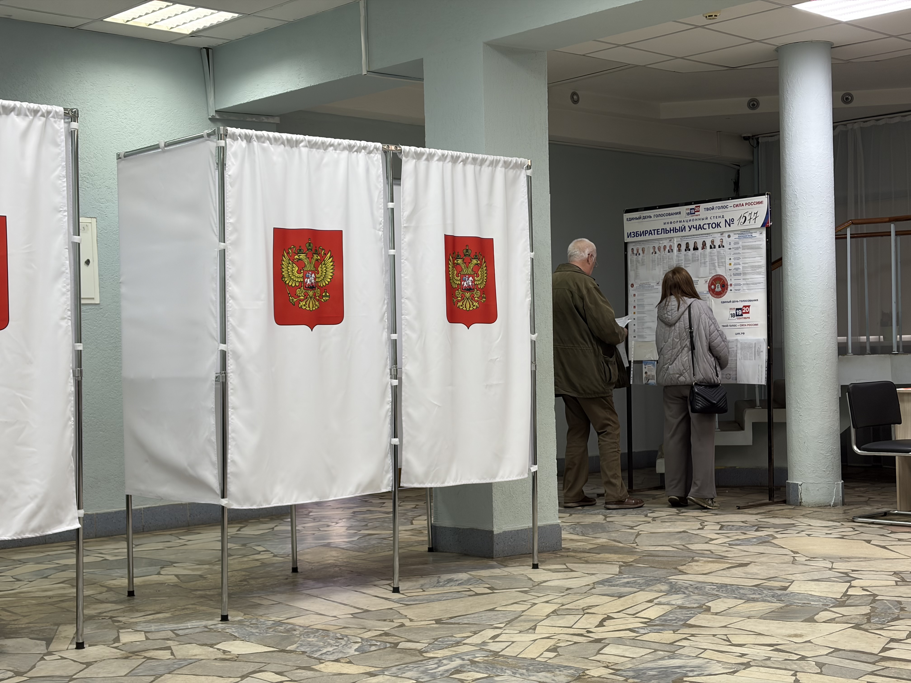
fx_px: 1369
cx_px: 456
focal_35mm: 52
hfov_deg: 36.8
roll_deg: +1.9
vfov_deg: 28.0
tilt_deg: +0.6
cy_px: 342
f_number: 1.6
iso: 40
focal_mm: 5.96
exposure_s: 1/50
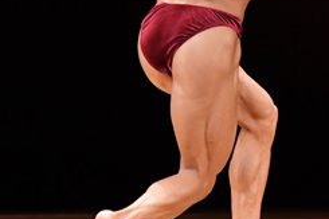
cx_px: 241
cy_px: 4
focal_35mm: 760
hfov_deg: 2.7
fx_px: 6941
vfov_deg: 1.8
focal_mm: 160
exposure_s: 1/400
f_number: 5.6
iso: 4000
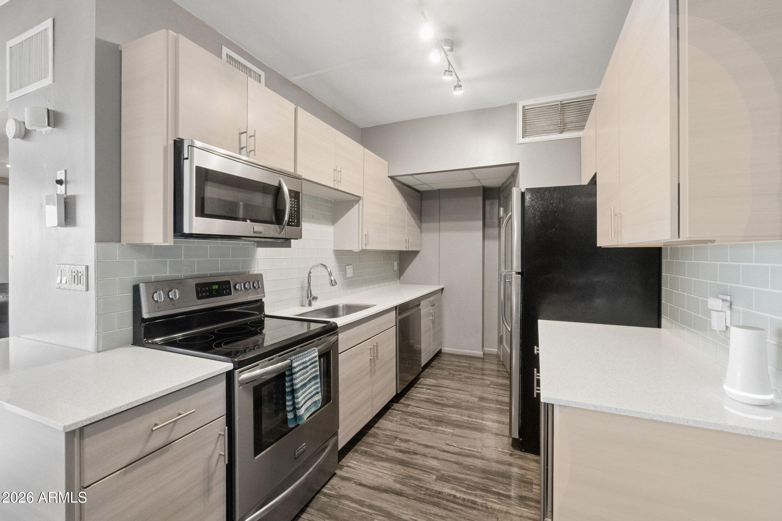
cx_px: 391
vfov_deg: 77.3
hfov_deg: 100.4
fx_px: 326
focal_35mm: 15
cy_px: 260
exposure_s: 1/15
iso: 3200
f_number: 11
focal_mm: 10
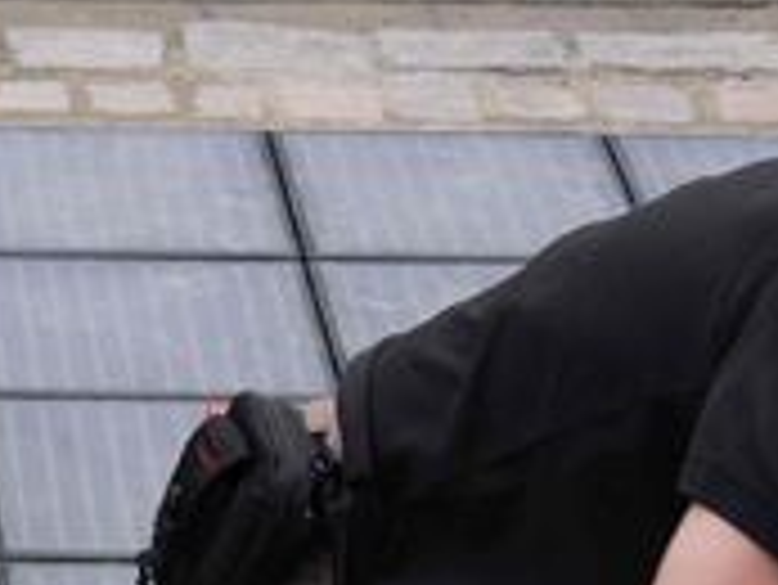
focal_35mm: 243
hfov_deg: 7.9
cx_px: -535
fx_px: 5465
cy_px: 659
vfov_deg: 6.1
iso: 100
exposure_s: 1/250
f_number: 4
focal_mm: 21
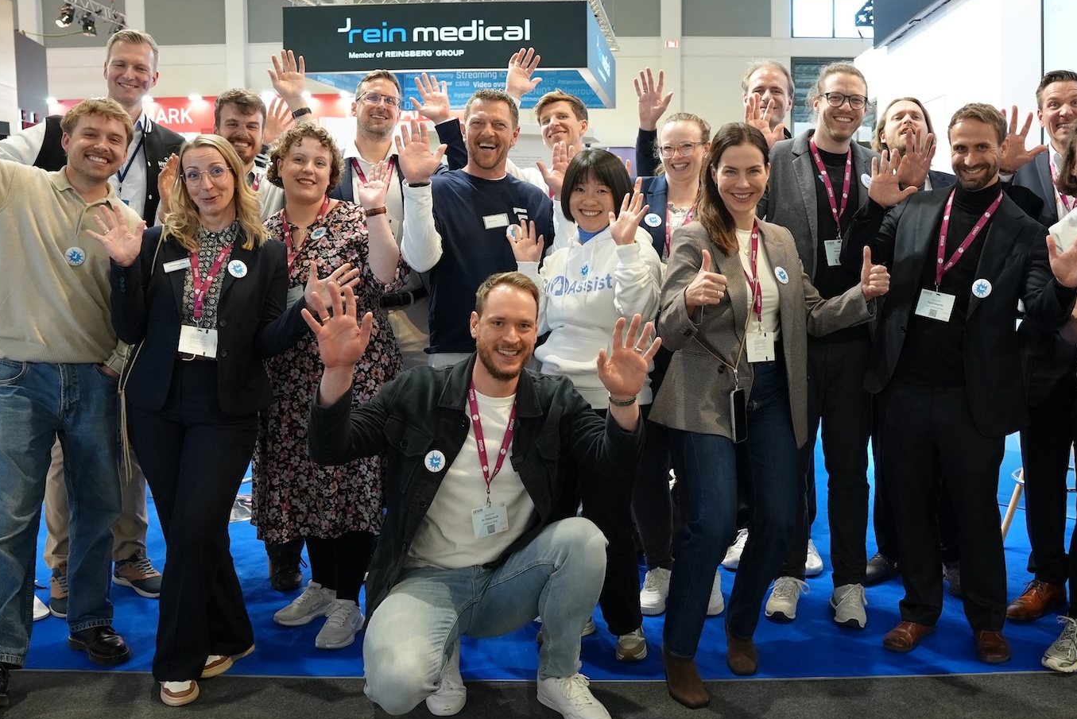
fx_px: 1018
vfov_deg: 38.9
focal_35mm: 34
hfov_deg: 55.1
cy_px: 323
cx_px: 675
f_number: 4
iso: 3200
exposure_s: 1/160
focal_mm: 24
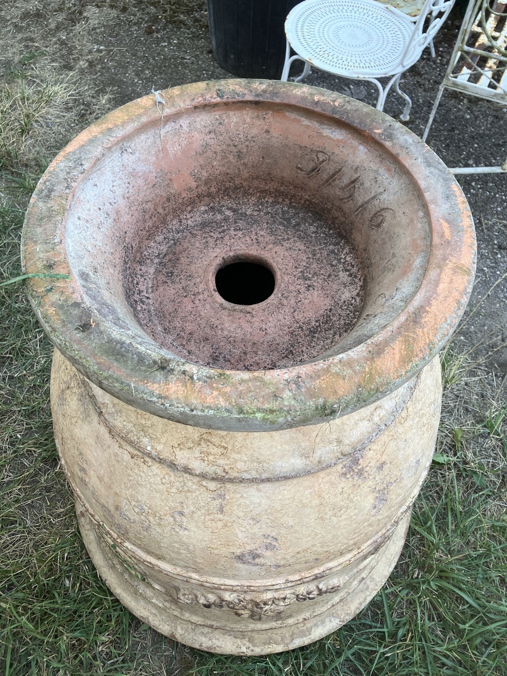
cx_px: 254
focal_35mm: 28
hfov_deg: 49.7
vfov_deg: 63.4
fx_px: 547
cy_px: 338
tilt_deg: -57.1
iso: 40
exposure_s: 1/121
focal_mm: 3.99
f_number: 1.8
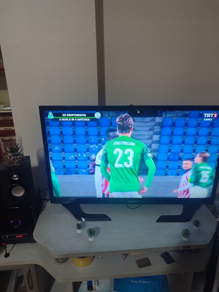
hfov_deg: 54.9
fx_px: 211
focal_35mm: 25
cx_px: 110
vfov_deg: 69.4
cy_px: 146
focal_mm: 5.95
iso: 457
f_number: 1.89
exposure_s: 1/33
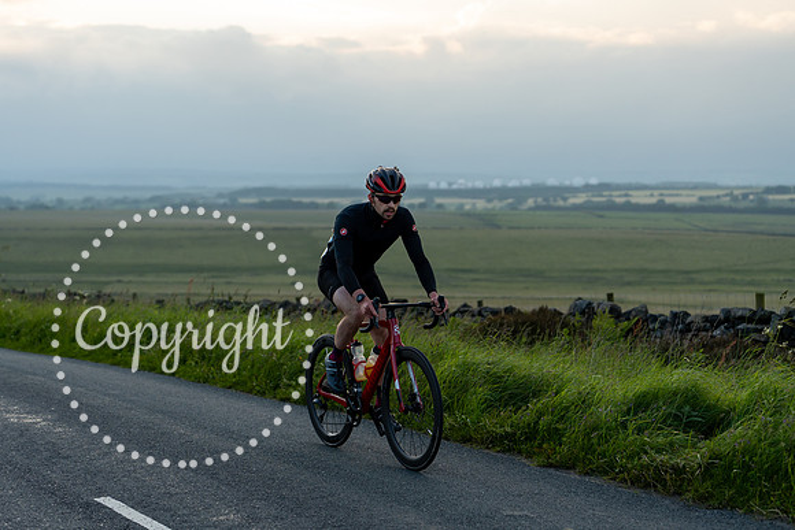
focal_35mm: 70
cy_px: 265
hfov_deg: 28.8
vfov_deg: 19.5
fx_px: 1546
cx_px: 398
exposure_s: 1/1250
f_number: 3.2
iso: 400
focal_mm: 70
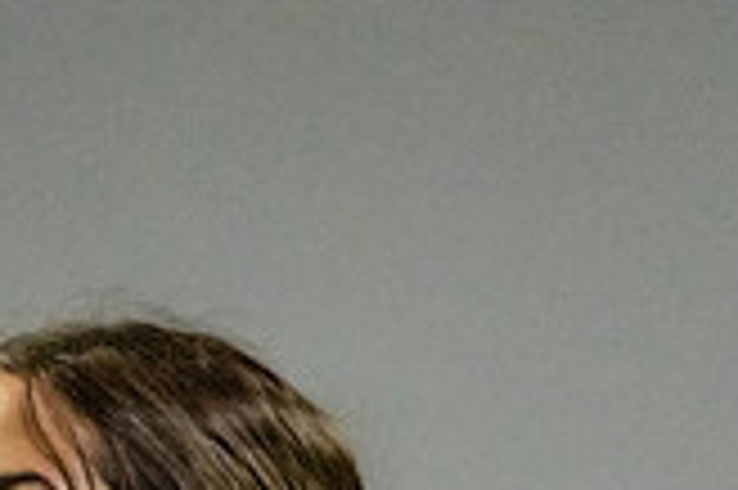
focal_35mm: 1417
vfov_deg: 1.0
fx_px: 29019
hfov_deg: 1.5
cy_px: 802
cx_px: 40
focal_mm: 400
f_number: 5.6
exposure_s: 1/1250
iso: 10000
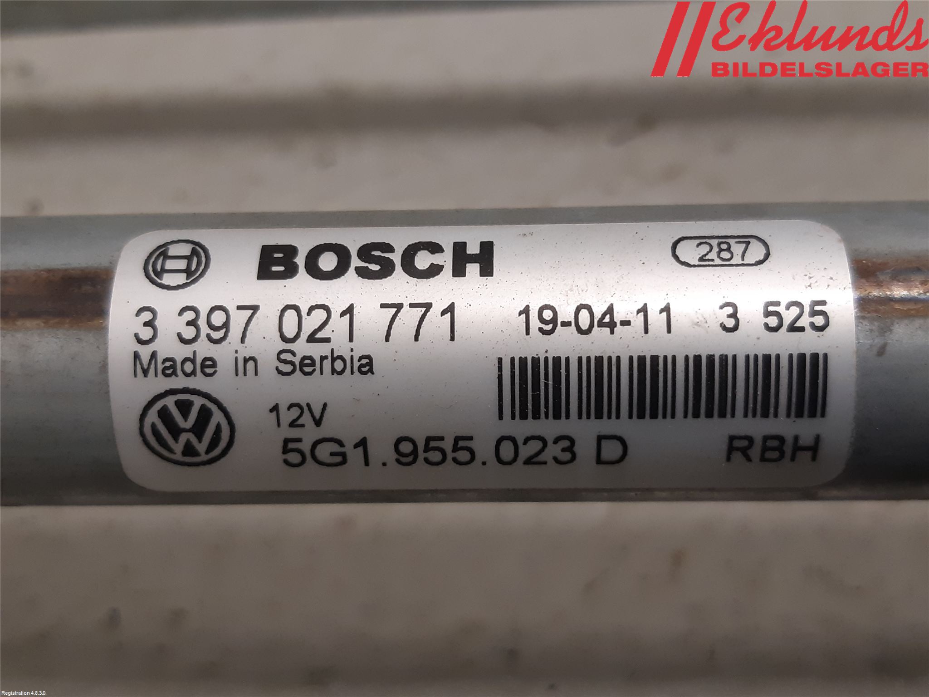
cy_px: 348
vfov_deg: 53.1
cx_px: 464
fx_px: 698
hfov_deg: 67.3
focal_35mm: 26
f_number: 1.7
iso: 125
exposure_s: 1/50
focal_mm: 3.93
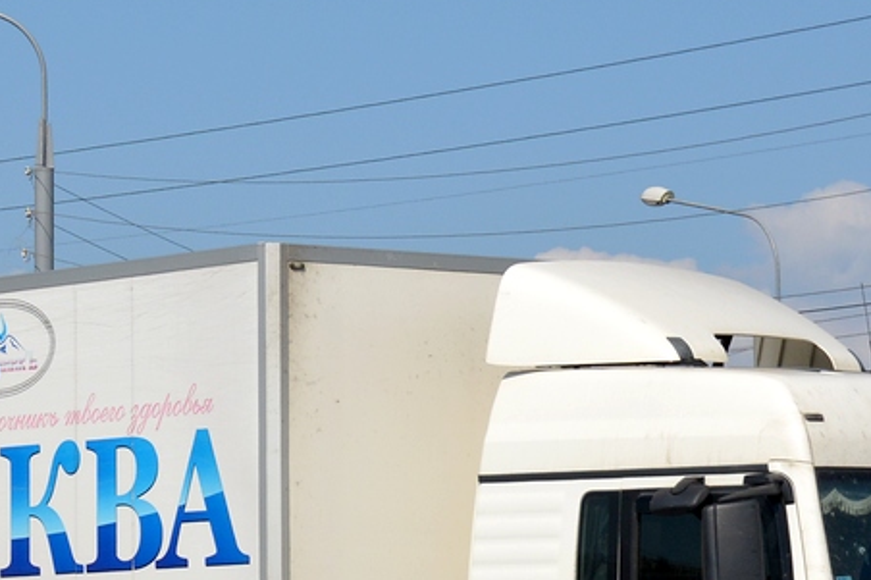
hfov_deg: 8.3
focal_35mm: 247
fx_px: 5974
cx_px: 89
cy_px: 402
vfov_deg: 5.6
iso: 400
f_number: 8
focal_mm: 62
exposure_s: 1/2000
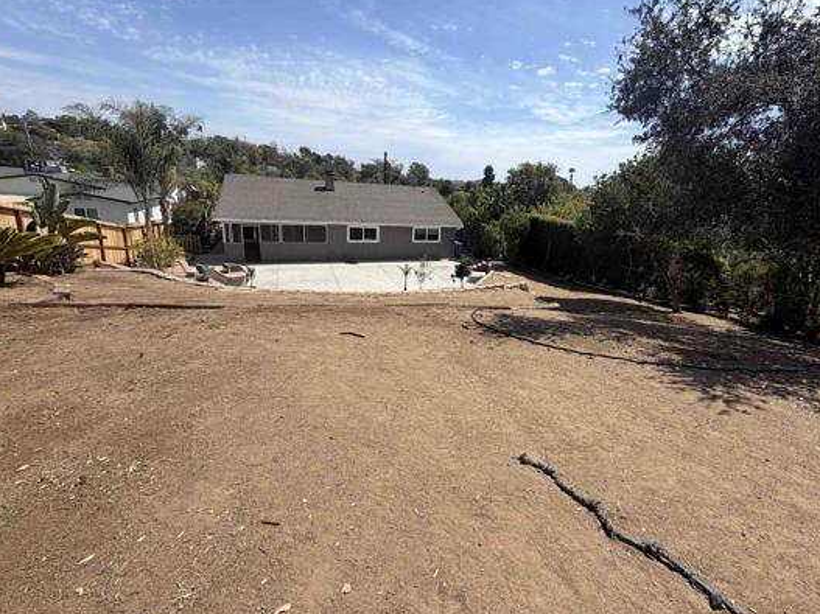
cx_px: 484
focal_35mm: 17
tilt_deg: -6.2
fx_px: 403
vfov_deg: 74.6
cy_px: 281
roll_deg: -2.6
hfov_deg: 90.1
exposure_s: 1/1001
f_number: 2.2
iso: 20
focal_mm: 2.22
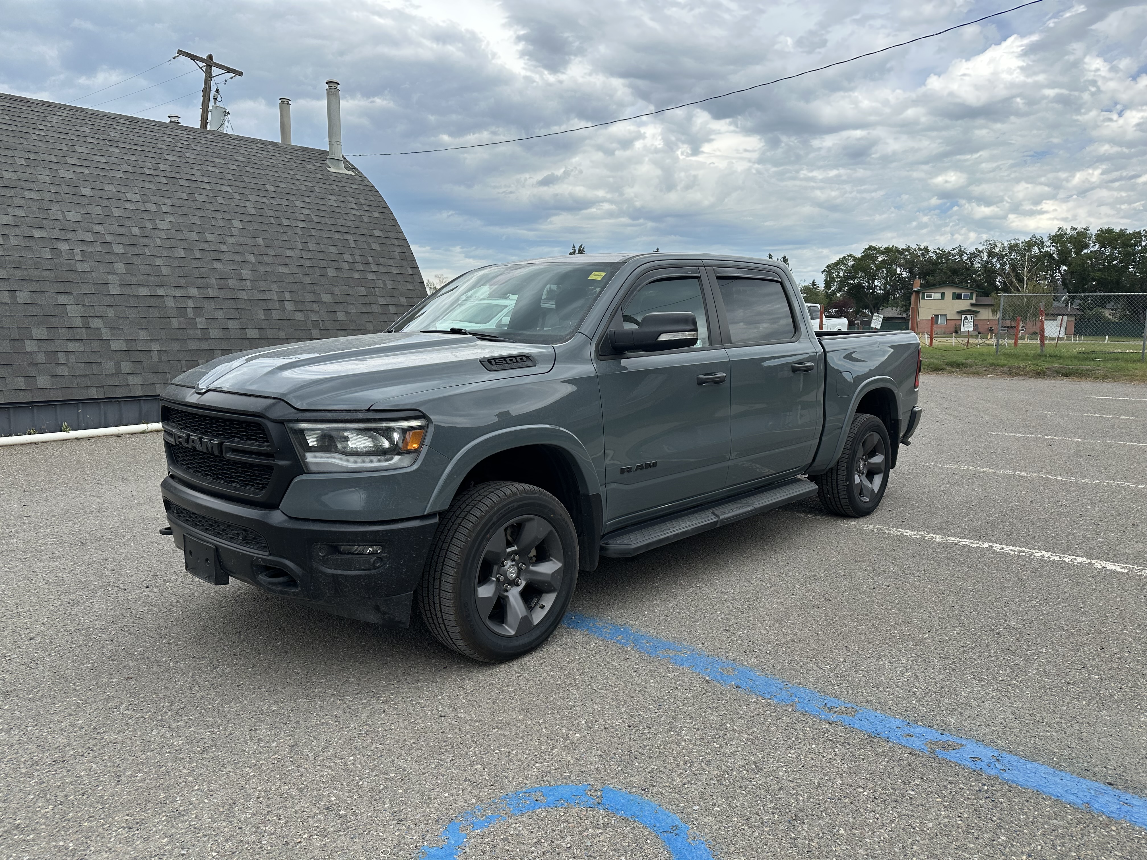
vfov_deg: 56.8
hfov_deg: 71.6
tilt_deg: -7.0
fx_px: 795
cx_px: 574
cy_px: 430
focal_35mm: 24
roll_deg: -1.5
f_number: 1.78
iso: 80
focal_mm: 6.86
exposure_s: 1/2469
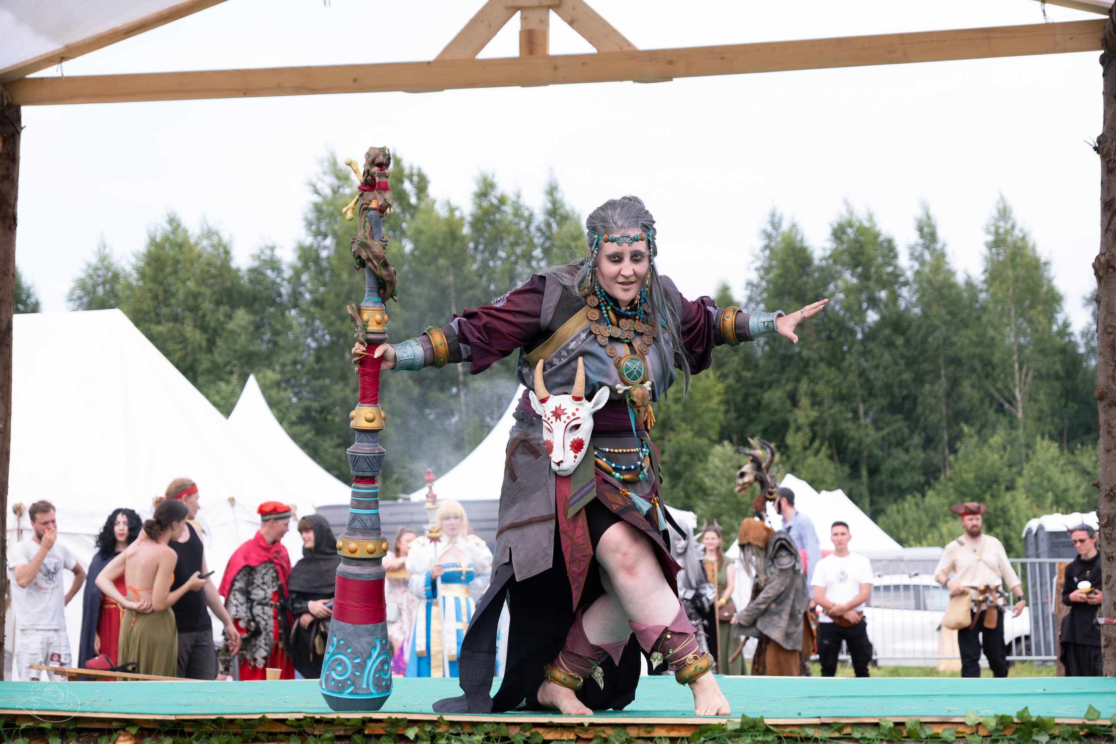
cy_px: 372
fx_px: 2263
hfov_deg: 27.7
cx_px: 558
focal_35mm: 73
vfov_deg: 18.7
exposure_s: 1/1000
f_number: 3.6
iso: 320
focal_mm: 48.5
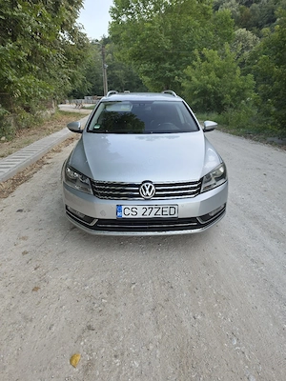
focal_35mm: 23
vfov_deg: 73.9
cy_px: 190
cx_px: 143
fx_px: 253
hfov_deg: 58.9
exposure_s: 1/182
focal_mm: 6.5
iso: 64
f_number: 1.4
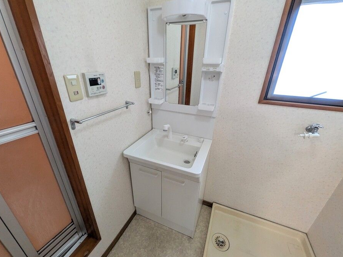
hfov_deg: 98.2
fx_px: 149
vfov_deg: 81.7
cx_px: 169
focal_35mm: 15
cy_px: 131
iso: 124
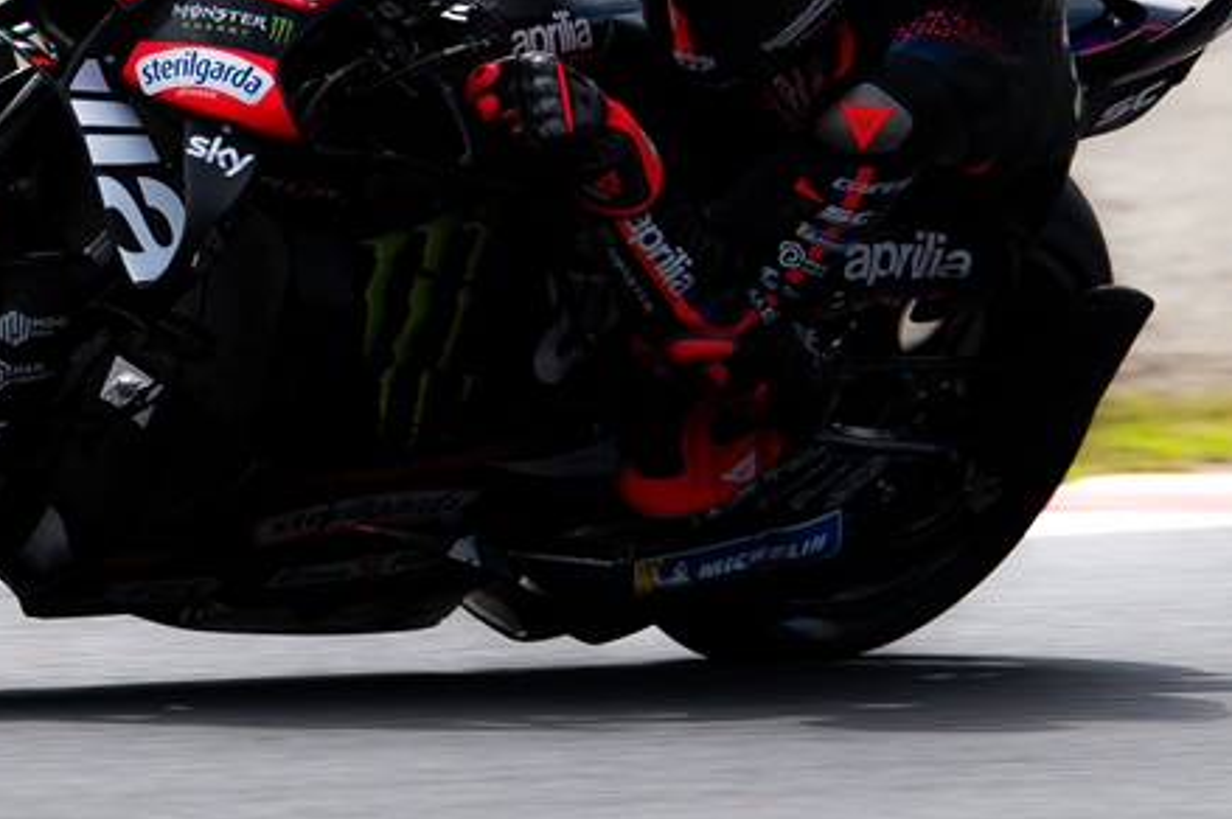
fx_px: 37410
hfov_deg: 1.9
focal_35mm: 1094
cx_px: 598
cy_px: 139
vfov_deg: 1.3
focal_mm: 400
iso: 250
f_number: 8
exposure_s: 1/800
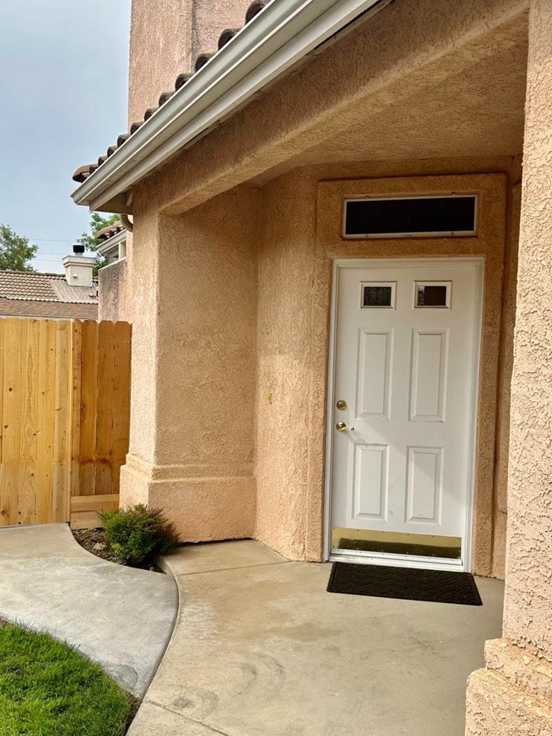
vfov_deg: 53.9
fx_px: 723
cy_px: 408
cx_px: 224
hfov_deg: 41.6
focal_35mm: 34
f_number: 1.78
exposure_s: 1/2469
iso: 80
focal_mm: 6.86
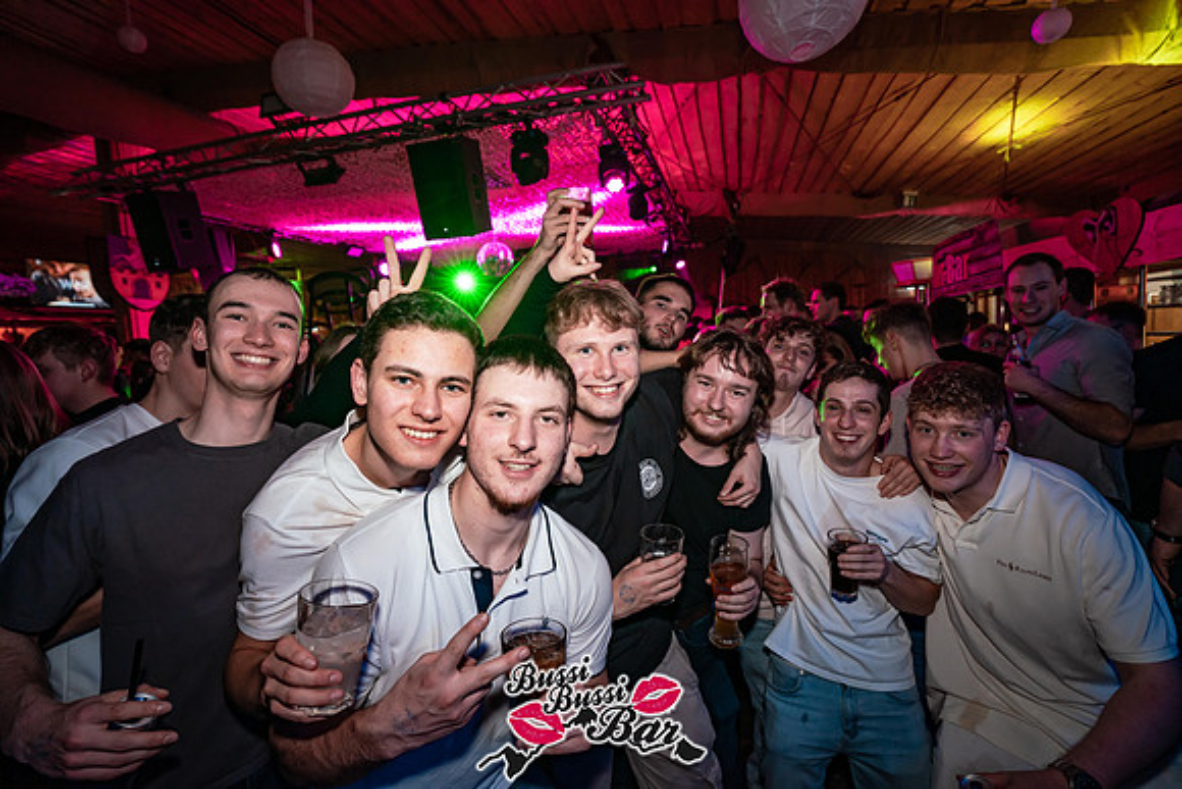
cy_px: 394
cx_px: 591
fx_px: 525
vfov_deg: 73.8
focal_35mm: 16
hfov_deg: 96.7
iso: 1600
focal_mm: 16
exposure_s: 1/60
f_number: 4
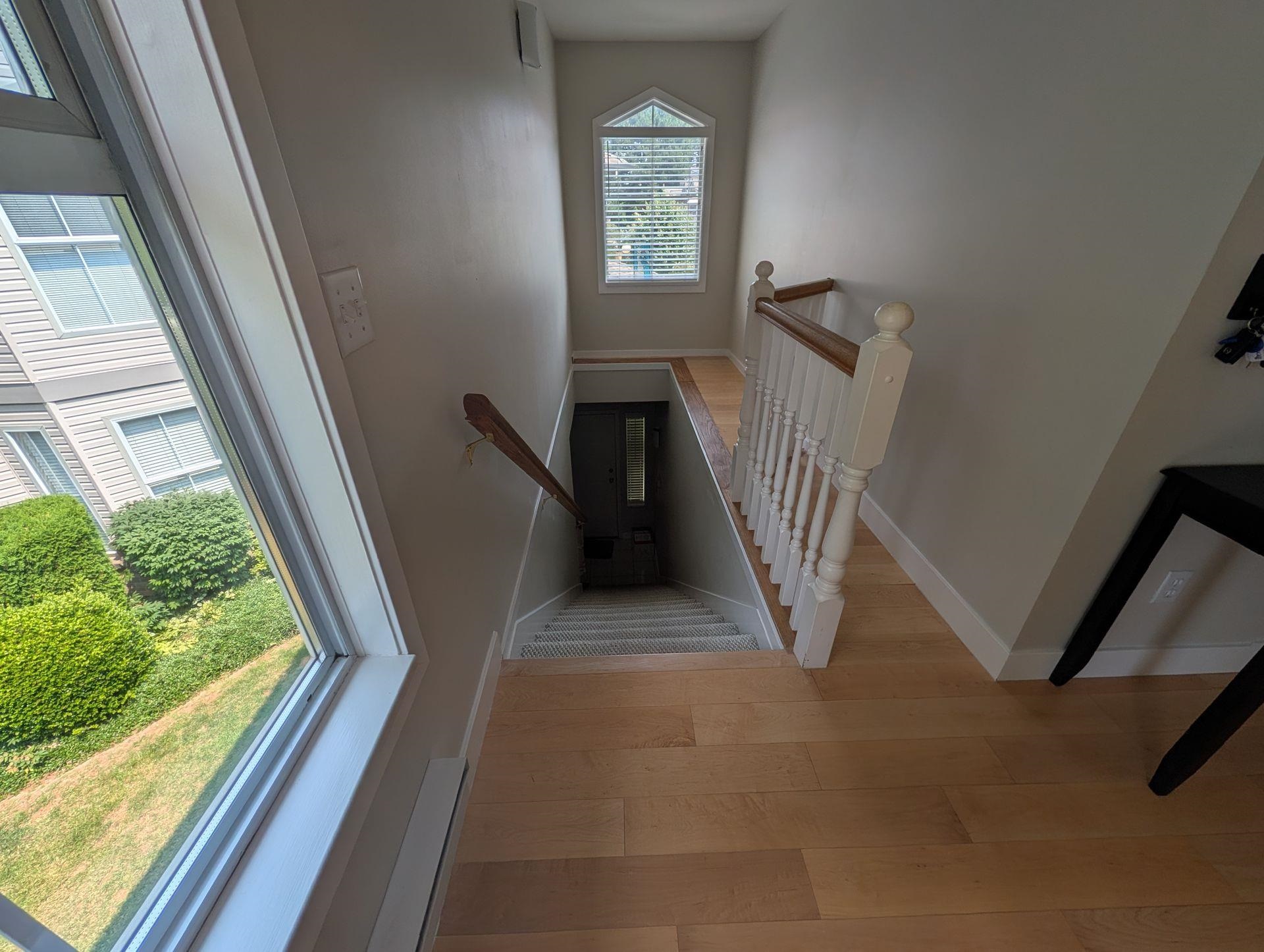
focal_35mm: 12
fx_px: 439
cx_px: 632
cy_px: 476
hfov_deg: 110.5
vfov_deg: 94.6
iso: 56
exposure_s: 1/1083
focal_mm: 2.02
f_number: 1.7
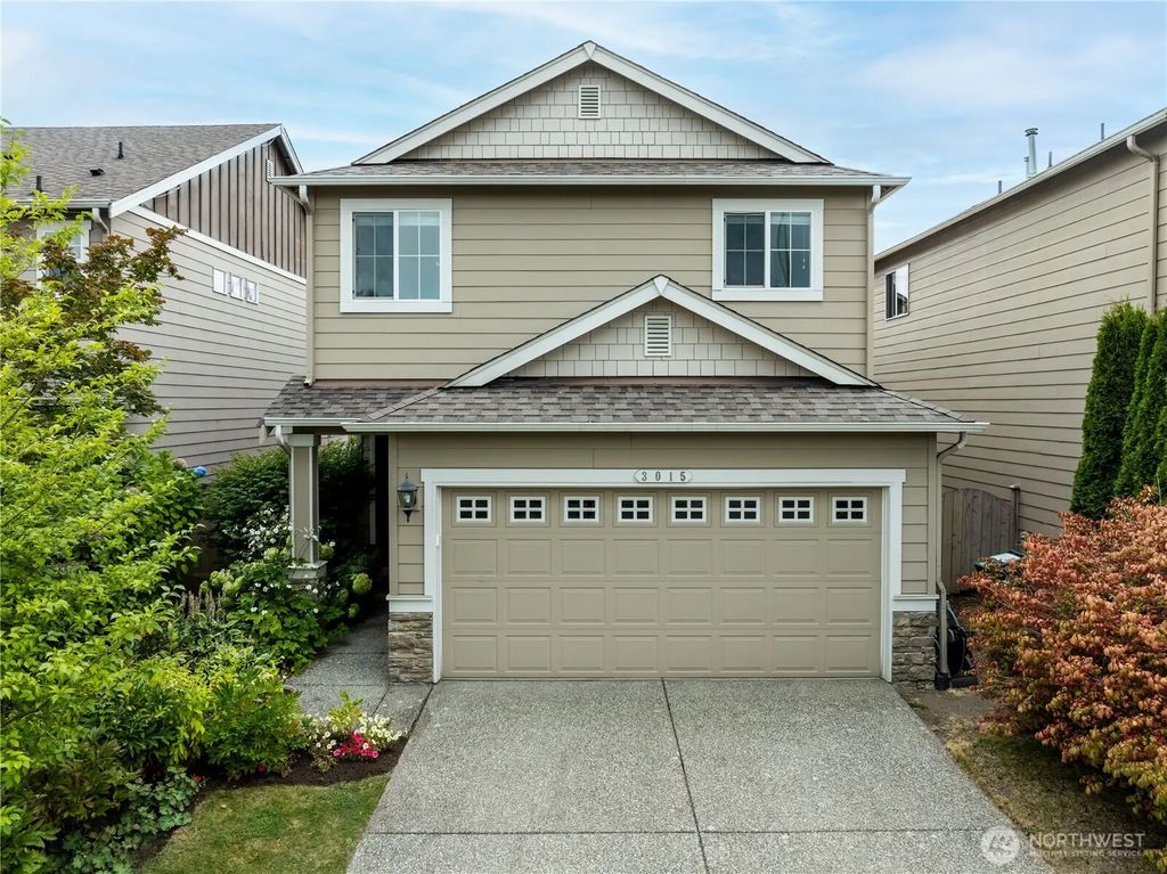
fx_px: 809
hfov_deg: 71.6
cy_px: 437
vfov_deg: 56.8
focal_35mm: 24
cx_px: 584
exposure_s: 1/500
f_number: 5.6
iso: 200
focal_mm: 12.29
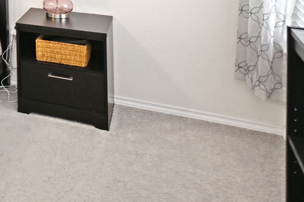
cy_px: -95
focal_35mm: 58
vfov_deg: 20.3
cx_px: -113
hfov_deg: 27.4
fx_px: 490
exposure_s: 1/20
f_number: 3.5
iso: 125
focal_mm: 12
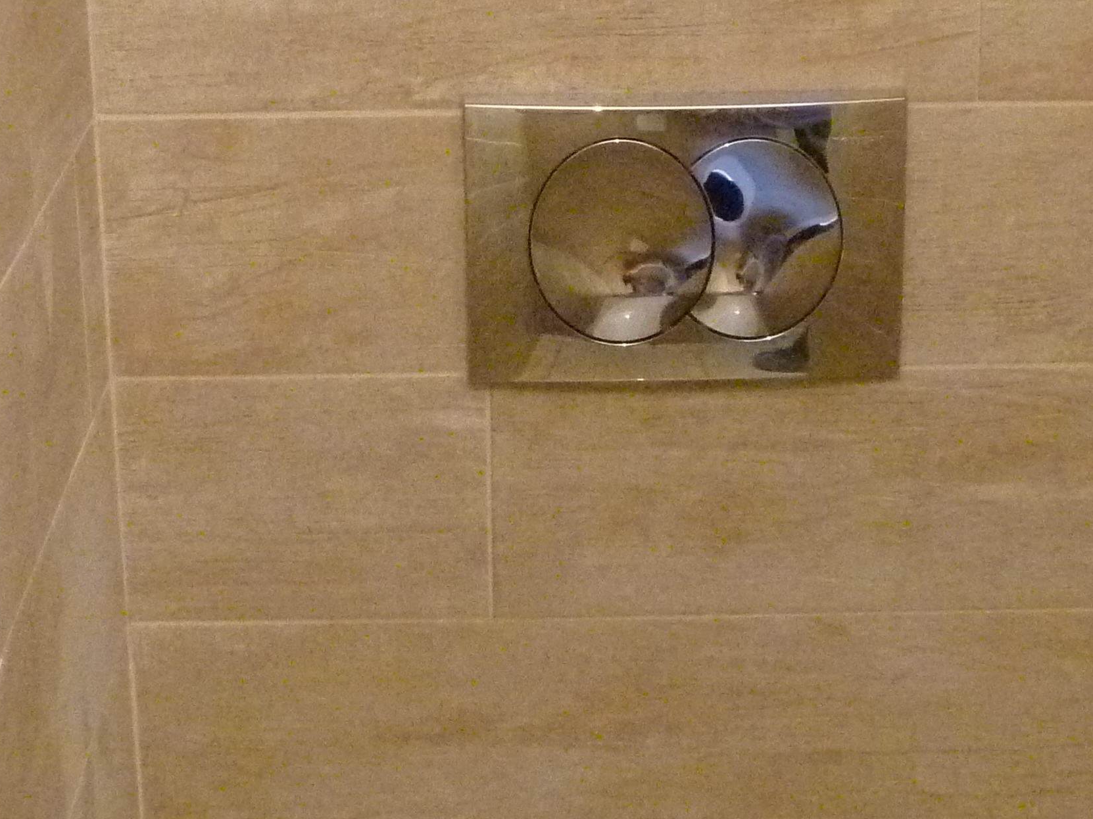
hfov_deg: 21.5
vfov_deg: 16.2
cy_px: 401
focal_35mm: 91
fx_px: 2873
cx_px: 517
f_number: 3.5
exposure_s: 1/30
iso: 800
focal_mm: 6.3
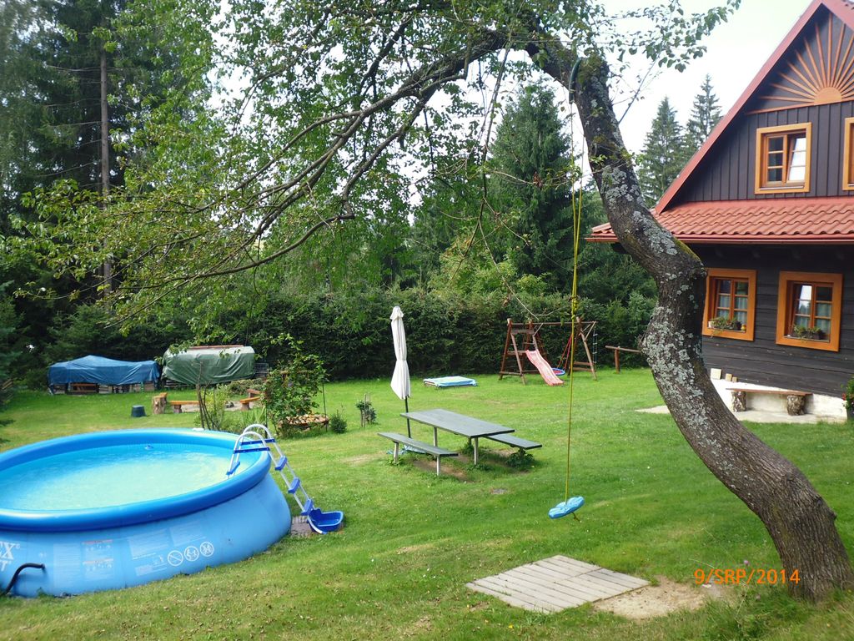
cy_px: 320
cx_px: 427
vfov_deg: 40.7
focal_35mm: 35
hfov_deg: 52.6
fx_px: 863
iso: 100
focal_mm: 6.3
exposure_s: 1/250
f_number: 3.3
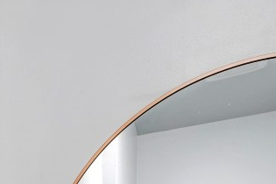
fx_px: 552
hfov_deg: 24.9
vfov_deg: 14.4
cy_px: 408
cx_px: -67
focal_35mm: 72
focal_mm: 14
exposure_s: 1/6
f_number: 8
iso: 400
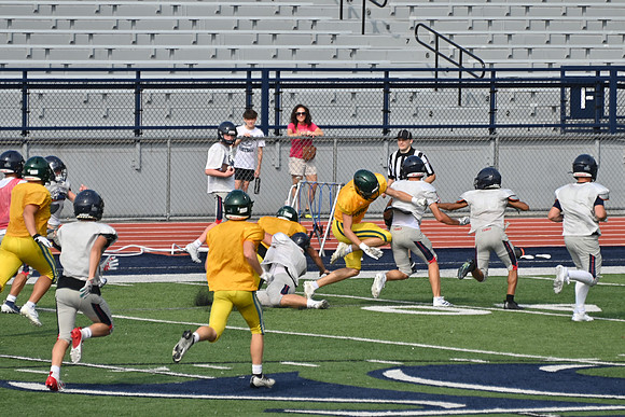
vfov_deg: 3.1
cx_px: 312
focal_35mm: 450
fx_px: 7814
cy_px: 208
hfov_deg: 4.6
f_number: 5.6
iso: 125
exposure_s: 1/800
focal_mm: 300
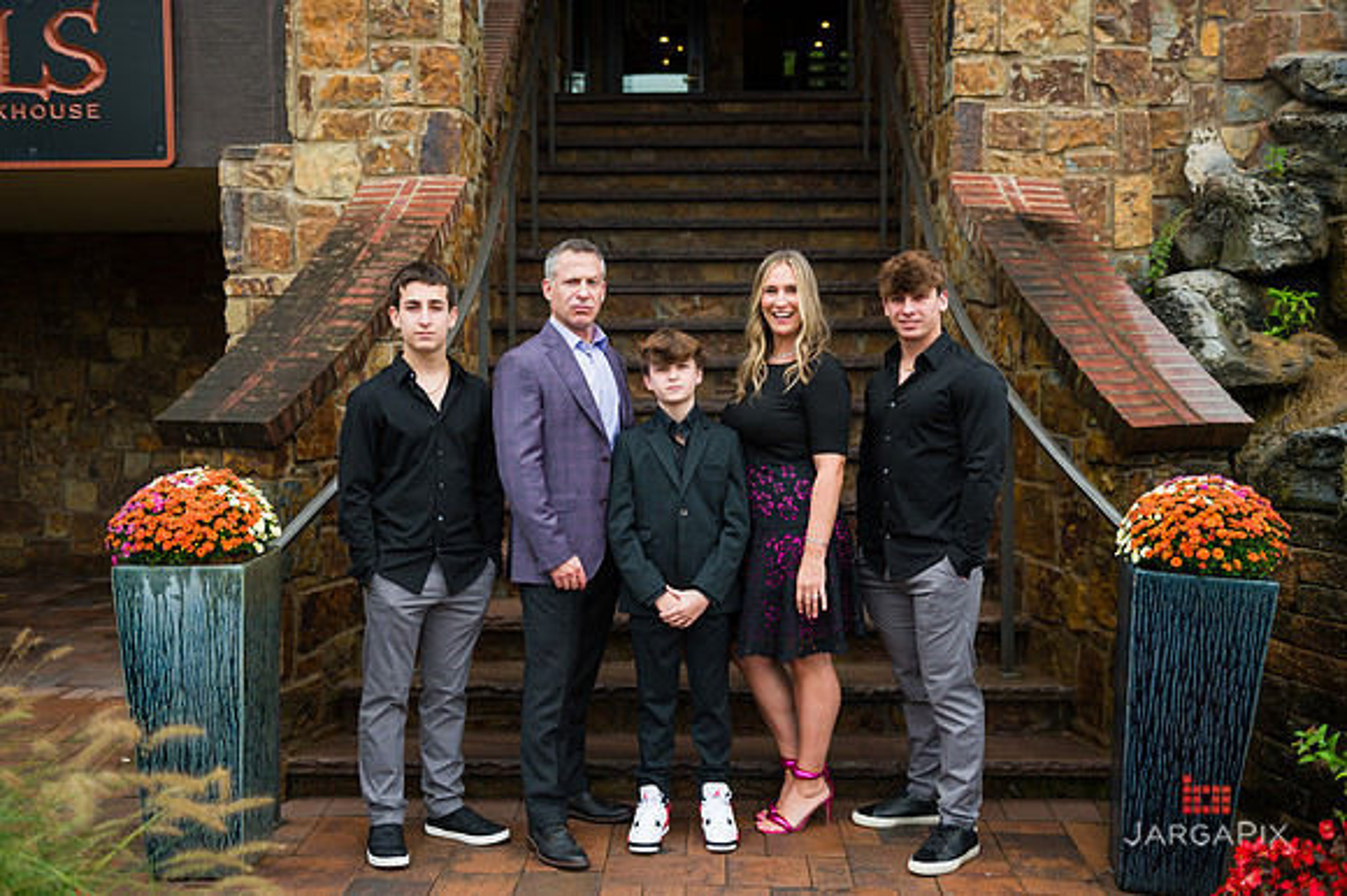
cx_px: 674
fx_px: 1385
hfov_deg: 51.9
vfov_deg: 35.9
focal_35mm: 37
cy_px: 440
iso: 320
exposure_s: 1/500
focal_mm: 36
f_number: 4
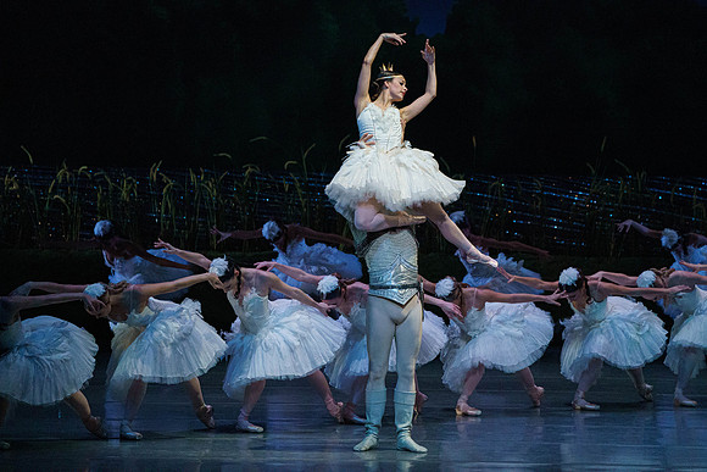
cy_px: 236
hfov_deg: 7.3
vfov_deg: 4.9
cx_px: 354
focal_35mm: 282
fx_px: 5539
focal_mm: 282
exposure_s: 1/250
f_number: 5.6
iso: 8000
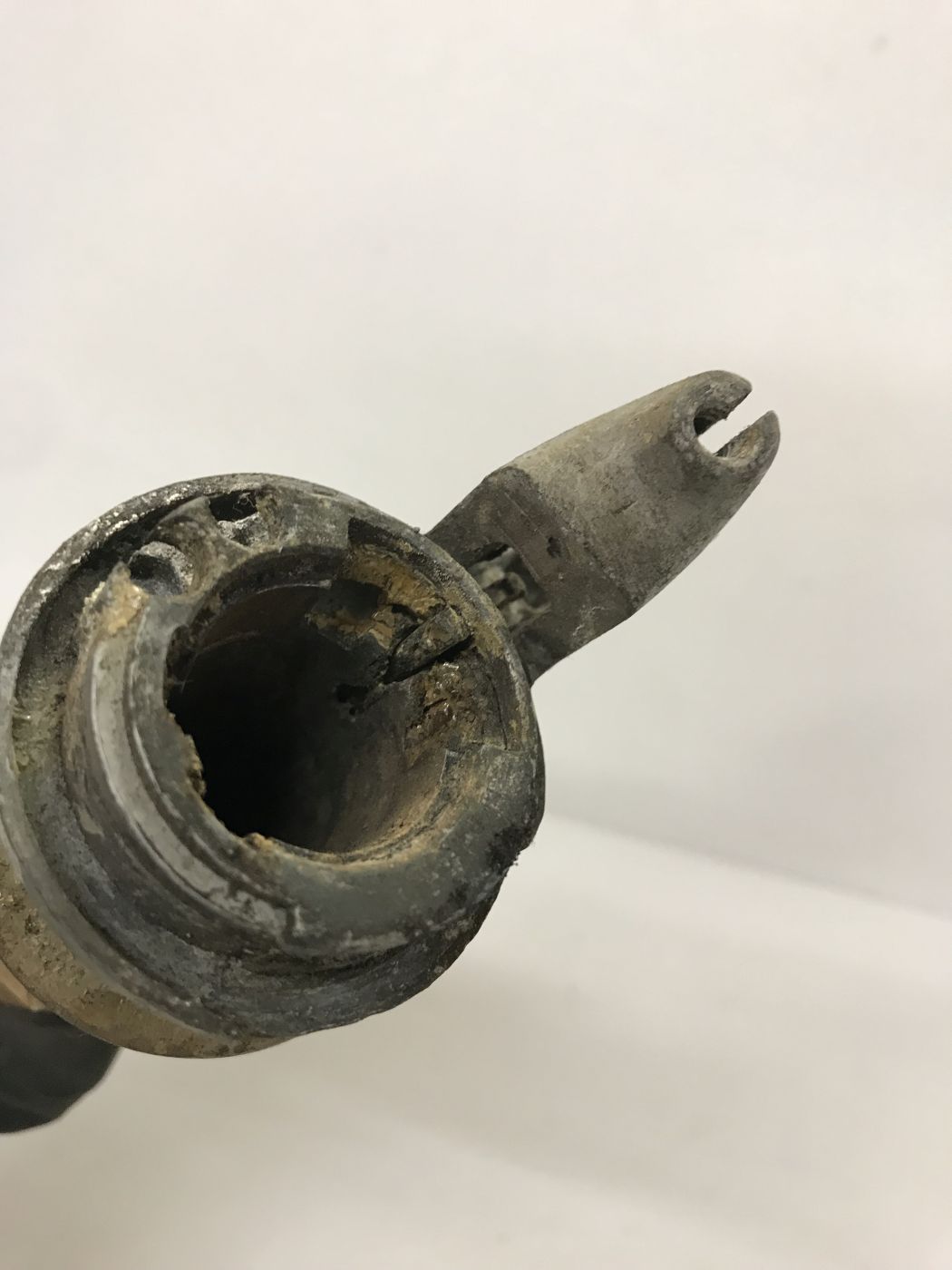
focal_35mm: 28
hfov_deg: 49.7
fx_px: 1027
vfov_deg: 63.4
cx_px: 476
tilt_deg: -27.3
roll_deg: -0.3
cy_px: 635
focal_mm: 3.99
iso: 40
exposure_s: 1/20
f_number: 1.8
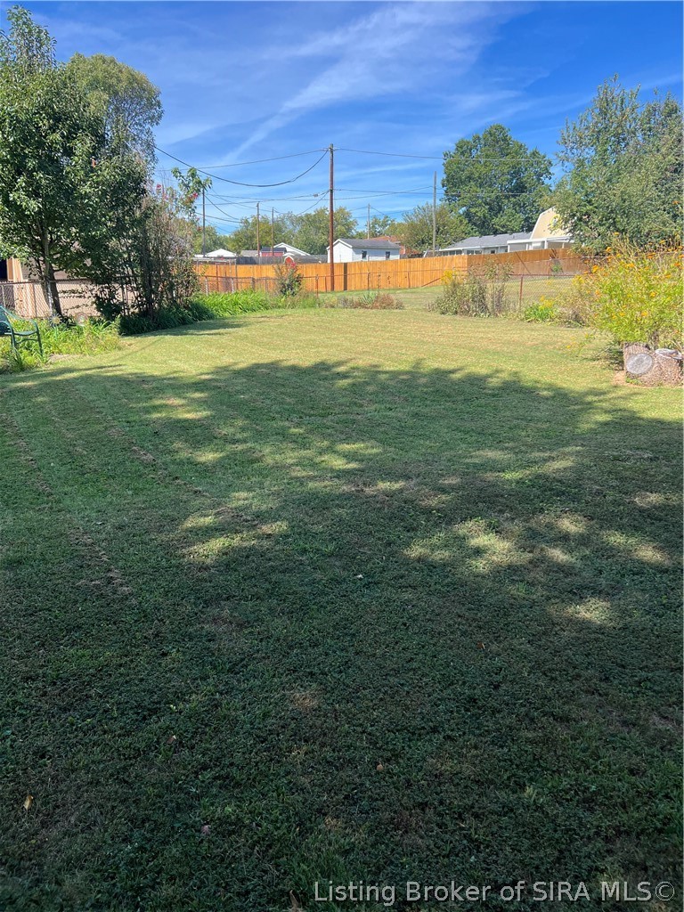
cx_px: 342
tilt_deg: -12.5
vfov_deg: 67.3
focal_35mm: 26
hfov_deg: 53.1
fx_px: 685
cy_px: 456
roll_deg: +0.4
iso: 50
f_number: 1.5
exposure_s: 1/1488
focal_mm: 5.7
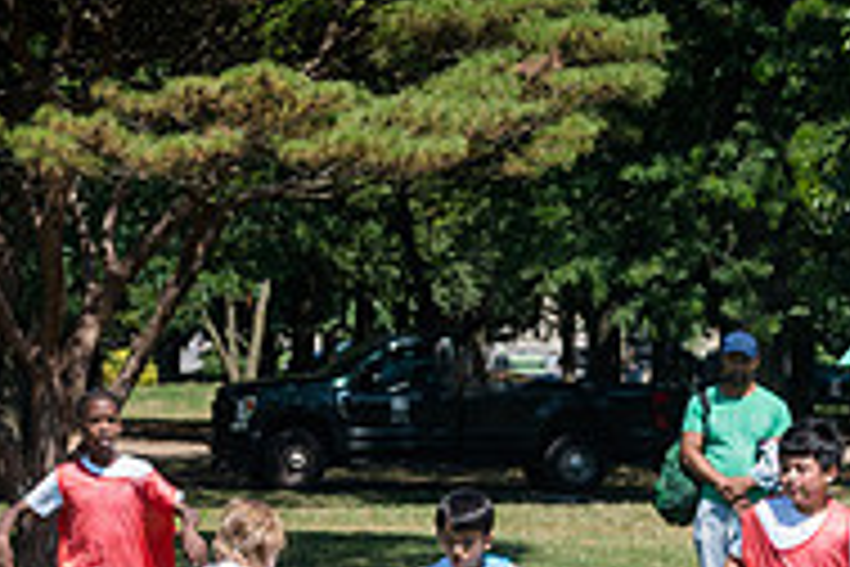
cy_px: 754
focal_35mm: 383
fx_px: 9042
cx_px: 472
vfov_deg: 3.6
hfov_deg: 5.4
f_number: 9
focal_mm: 125
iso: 200
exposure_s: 1/400
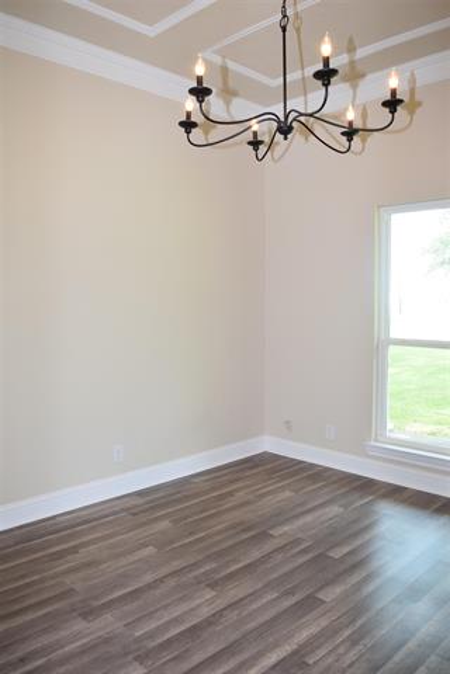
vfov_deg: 67.4
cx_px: 225
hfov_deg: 47.9
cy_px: 337
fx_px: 506
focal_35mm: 27
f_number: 5.6
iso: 720
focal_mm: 18
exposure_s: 1/125
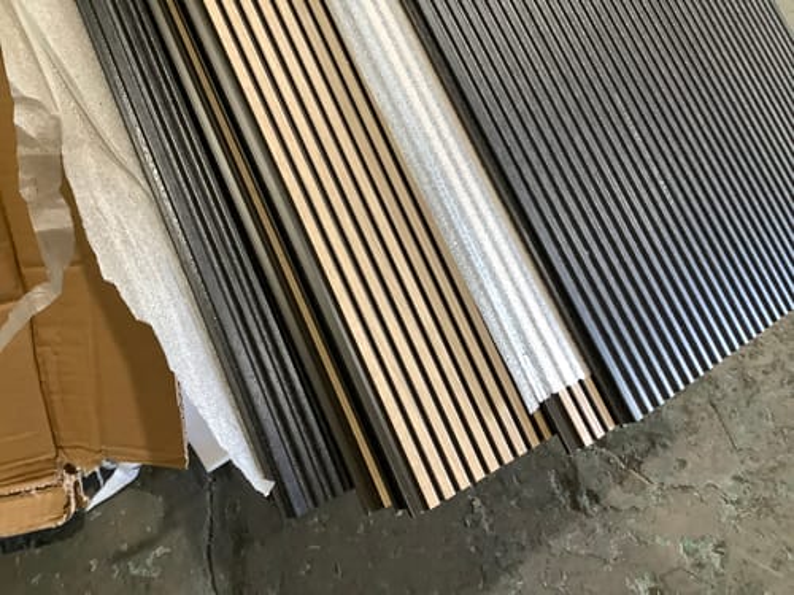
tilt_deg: -51.5
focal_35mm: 31
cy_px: 298
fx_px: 711
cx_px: 397
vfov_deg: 45.4
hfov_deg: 58.4
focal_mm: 3.3
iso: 200
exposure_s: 1/50
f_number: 2.4
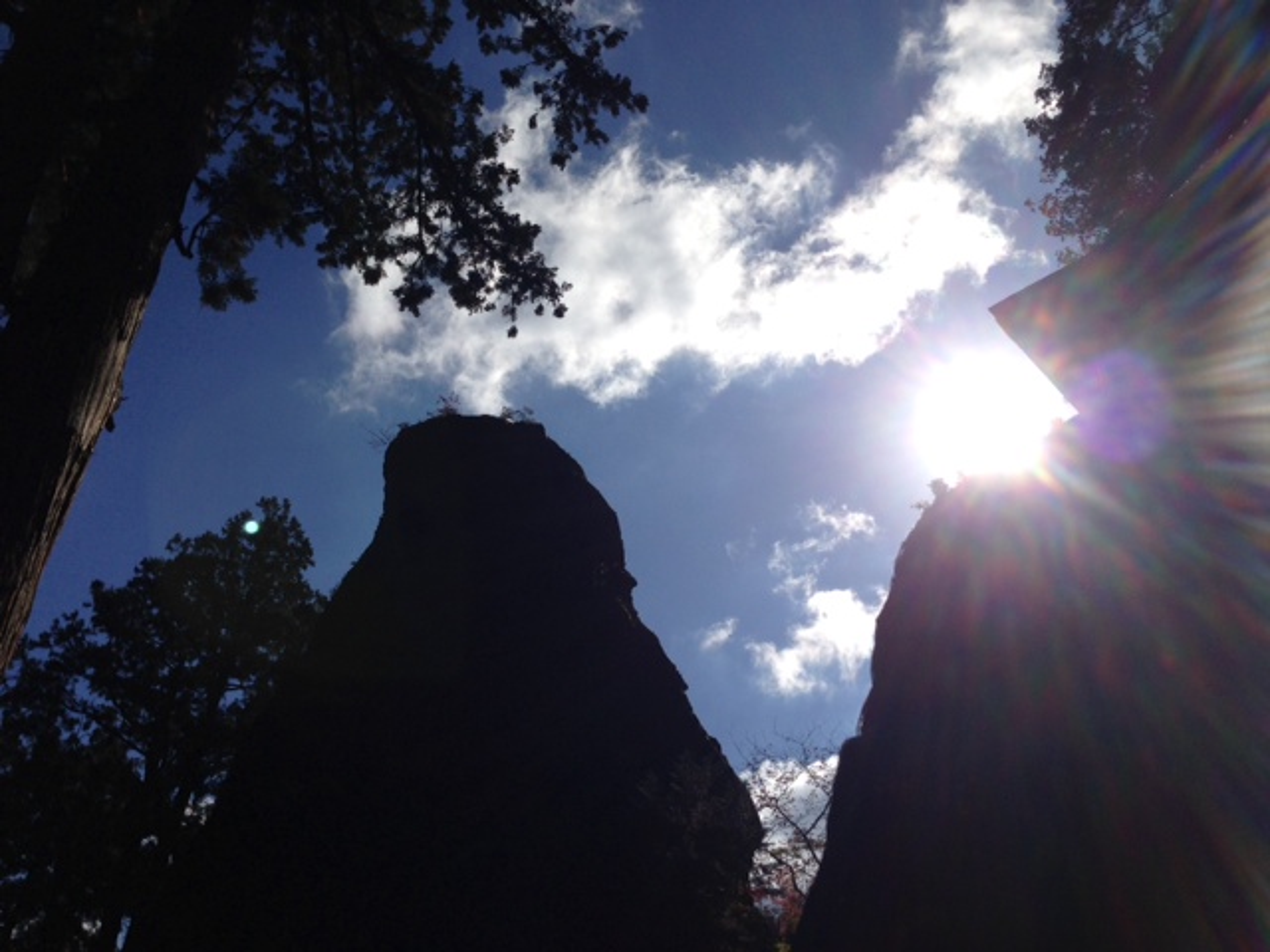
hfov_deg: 55.4
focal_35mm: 33
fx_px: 1211
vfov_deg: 42.9
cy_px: 476
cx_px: 635
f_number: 2.4
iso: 50
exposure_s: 1/6803
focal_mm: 4.13
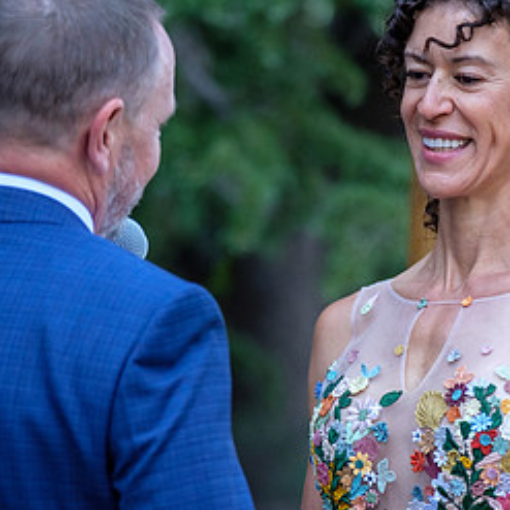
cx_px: 365
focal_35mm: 419
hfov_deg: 4.2
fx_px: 6984
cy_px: 327
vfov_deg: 4.2
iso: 1000
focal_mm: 140
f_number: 2.8
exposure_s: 1/220
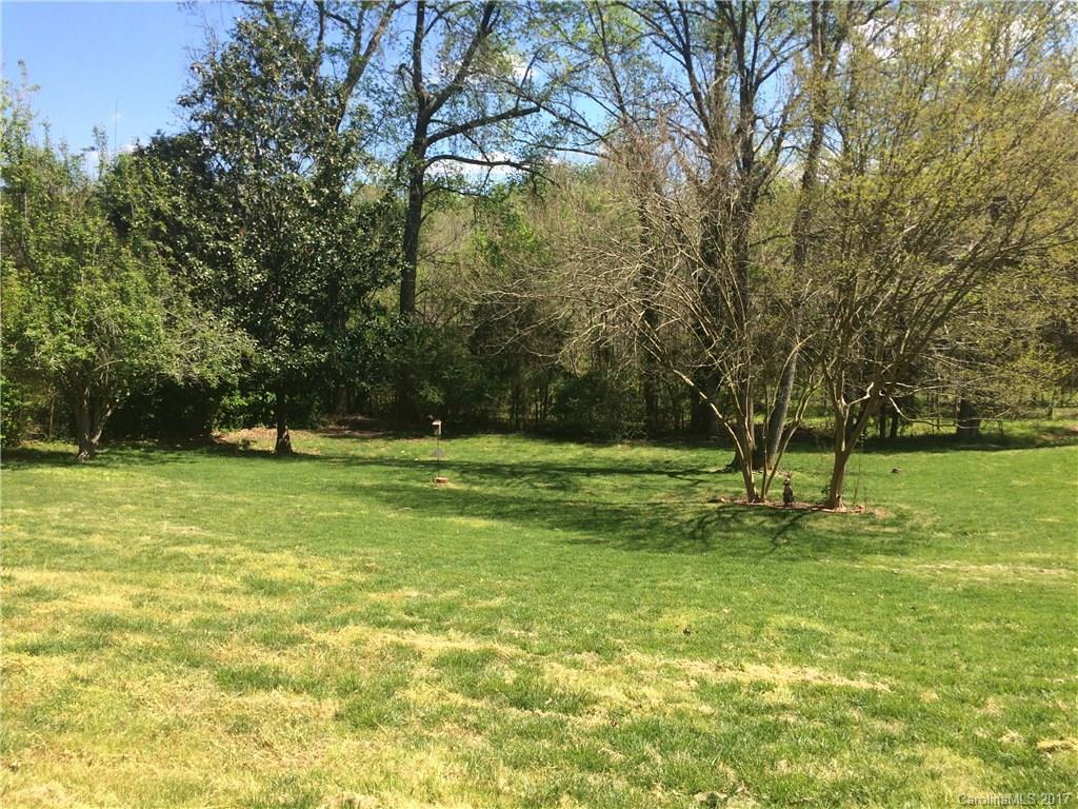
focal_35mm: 29
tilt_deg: -7.3
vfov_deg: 48.2
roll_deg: -0.6
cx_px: 539
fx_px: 903
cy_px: 404
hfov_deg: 61.7
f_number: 2.2
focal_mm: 4.15
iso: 32
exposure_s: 1/977
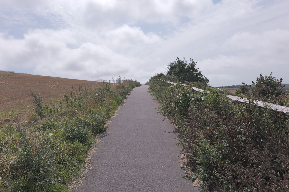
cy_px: 96
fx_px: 225
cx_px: 144
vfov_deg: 46.4
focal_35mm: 28
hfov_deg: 65.5
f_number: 8
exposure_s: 1/1600
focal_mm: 28
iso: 400
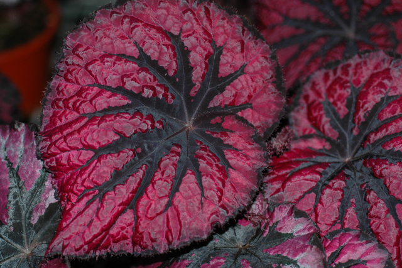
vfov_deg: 15.2
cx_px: 201
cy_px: 134
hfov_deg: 22.6
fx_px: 1004
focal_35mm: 90
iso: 200
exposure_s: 1/60
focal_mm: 60
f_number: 3.3
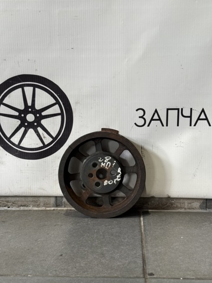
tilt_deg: -9.1
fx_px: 393
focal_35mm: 48
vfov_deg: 39.7
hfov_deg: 30.2
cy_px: 142
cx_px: 106
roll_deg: +0.2
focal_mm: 6.76
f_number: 1.78
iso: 100
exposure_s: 1/100
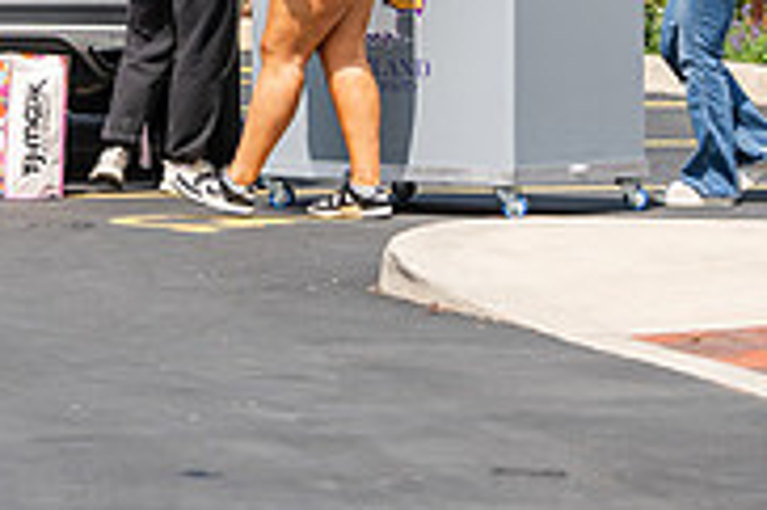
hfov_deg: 6.1
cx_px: 0
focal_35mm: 335
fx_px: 7131
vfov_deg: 4.1
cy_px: -137
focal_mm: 105
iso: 64
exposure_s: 1/500
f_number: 3.5
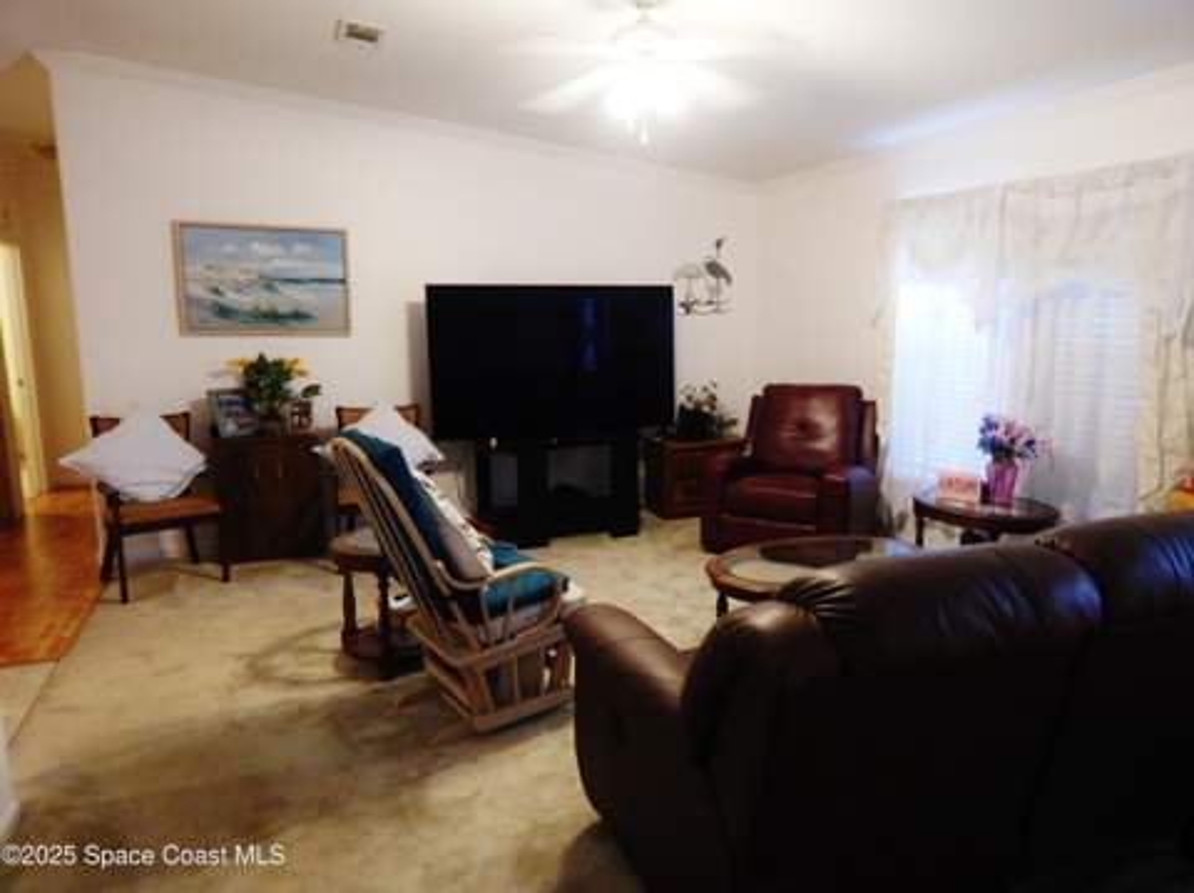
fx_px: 758
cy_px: 446
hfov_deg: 76.4
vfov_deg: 61.0
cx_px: 597
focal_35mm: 22
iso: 280
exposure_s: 1/30
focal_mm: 4
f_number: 3
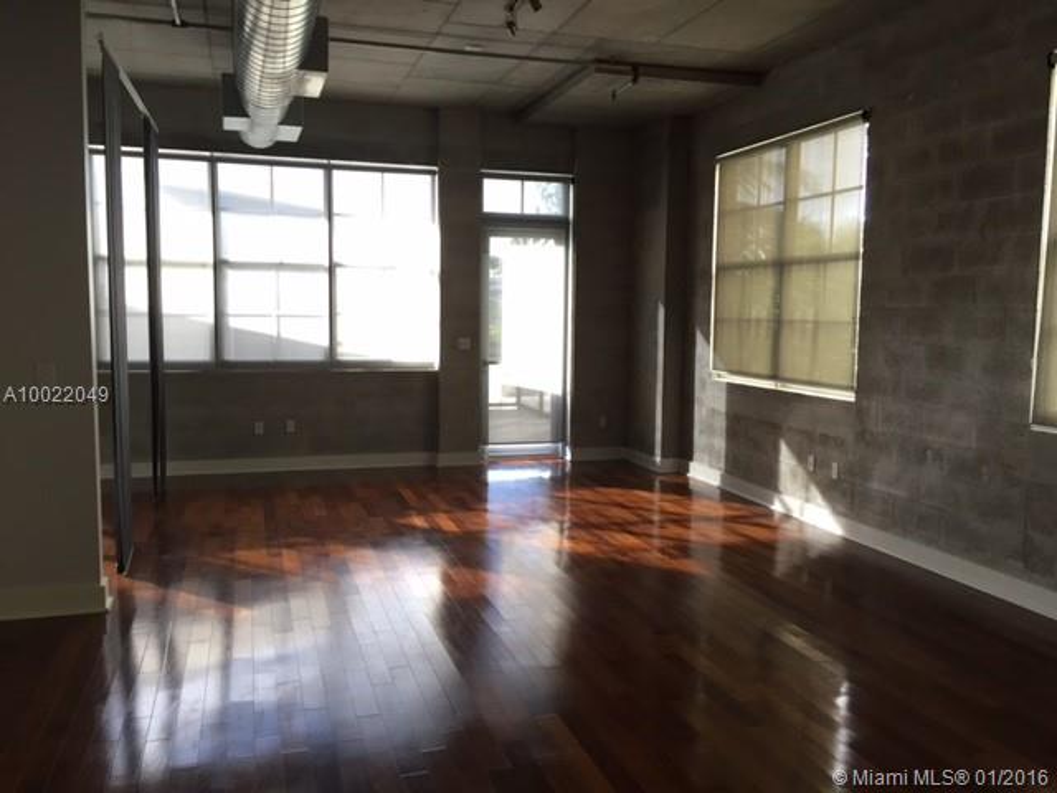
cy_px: 396
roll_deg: -1.2
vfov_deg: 48.2
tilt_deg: -5.8
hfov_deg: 61.7
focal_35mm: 29
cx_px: 528
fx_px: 886
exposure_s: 1/30
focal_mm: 4.15
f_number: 2.2
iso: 100
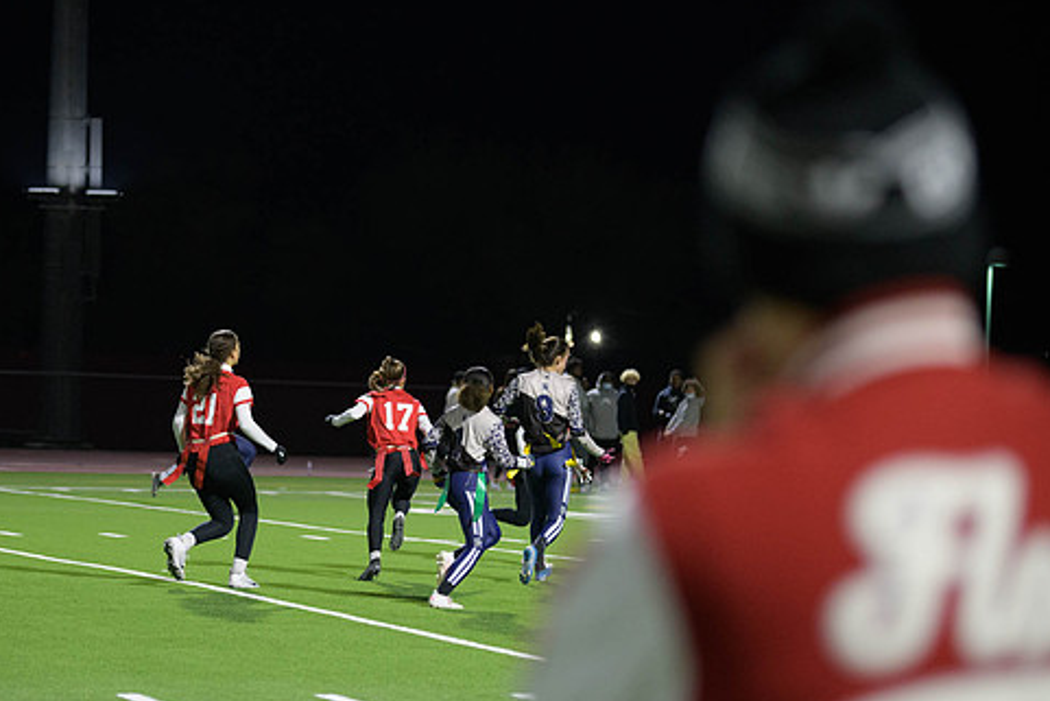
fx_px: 3938
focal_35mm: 135
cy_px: 396
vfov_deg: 10.2
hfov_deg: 15.2
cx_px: 434
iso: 3600
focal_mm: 112
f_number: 2.8
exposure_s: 1/640
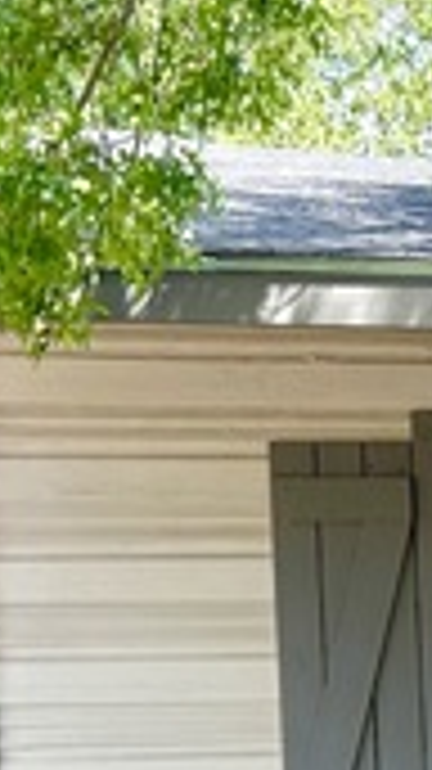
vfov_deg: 19.3
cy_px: 860
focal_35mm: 106
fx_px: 2162
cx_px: 1116
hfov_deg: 9.7
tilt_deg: -3.2
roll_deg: +0.7
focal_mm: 5.7
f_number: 1.5
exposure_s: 1/846
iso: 50
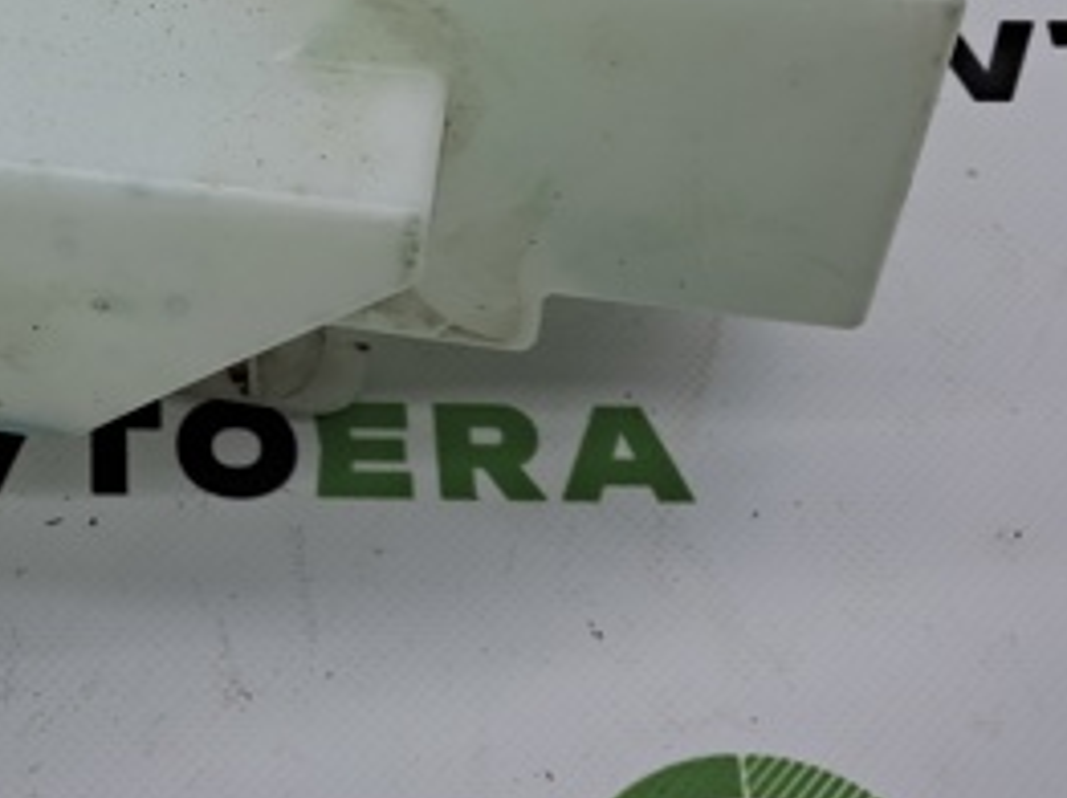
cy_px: 59
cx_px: 29
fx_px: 2033
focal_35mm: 66
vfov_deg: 21.6
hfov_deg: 27.9
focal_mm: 4
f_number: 1.8
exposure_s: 1/114
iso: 50
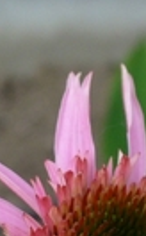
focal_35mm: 131
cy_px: 266
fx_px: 838
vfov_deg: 15.5
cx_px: 119
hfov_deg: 9.9
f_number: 2.8
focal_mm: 6.1
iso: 100
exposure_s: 1/100
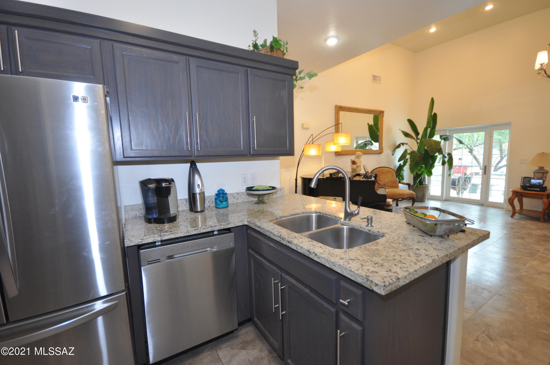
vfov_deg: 77.2
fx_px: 229
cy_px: 182
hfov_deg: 100.5
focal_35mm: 15
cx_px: 275
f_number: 4
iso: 640
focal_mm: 10
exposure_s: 1/60
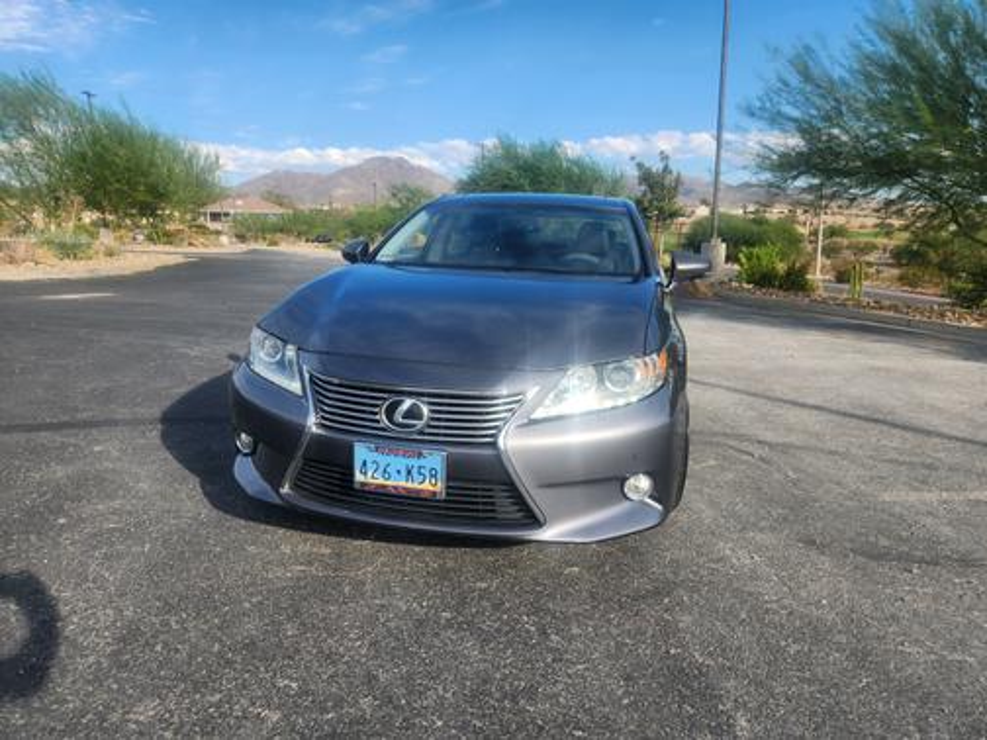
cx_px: 494
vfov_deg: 58.9
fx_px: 656
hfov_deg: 73.9
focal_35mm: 23
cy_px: 370
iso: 20
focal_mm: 5.4
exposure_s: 1/805
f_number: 1.8
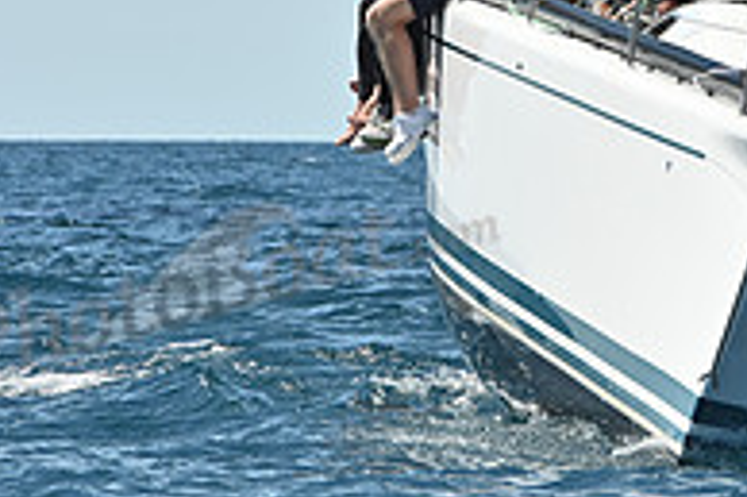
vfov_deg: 2.3
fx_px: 12418
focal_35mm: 599
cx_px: 701
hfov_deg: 3.4
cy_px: 29
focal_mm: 200
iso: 320
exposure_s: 1/1000
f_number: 10
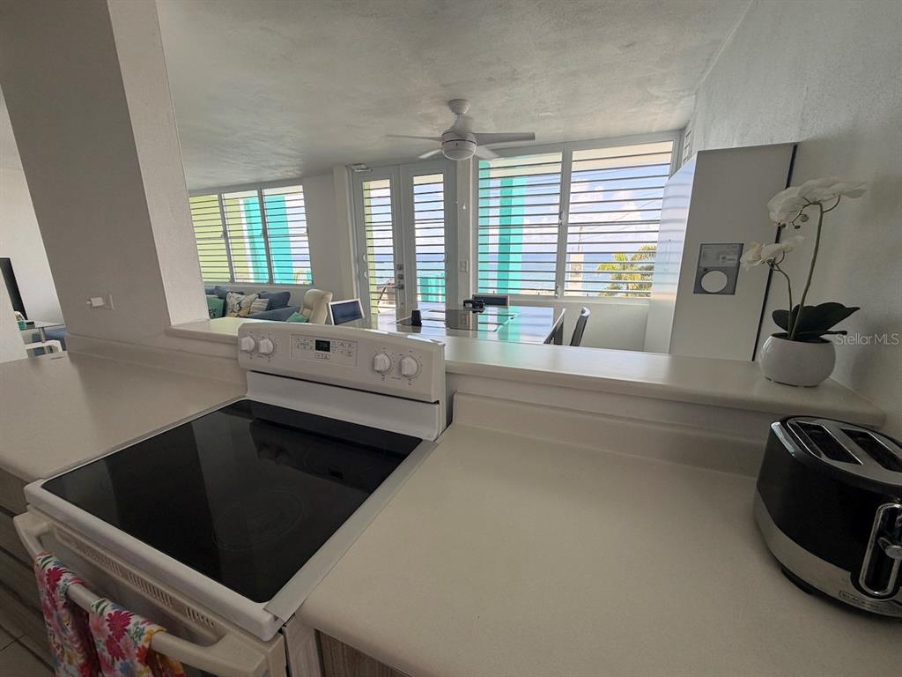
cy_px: 338
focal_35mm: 14
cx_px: 451
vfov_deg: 85.7
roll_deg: +0.4
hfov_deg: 102.1
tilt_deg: -12.8
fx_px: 365
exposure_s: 1/145
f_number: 2.2
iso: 50
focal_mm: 2.22
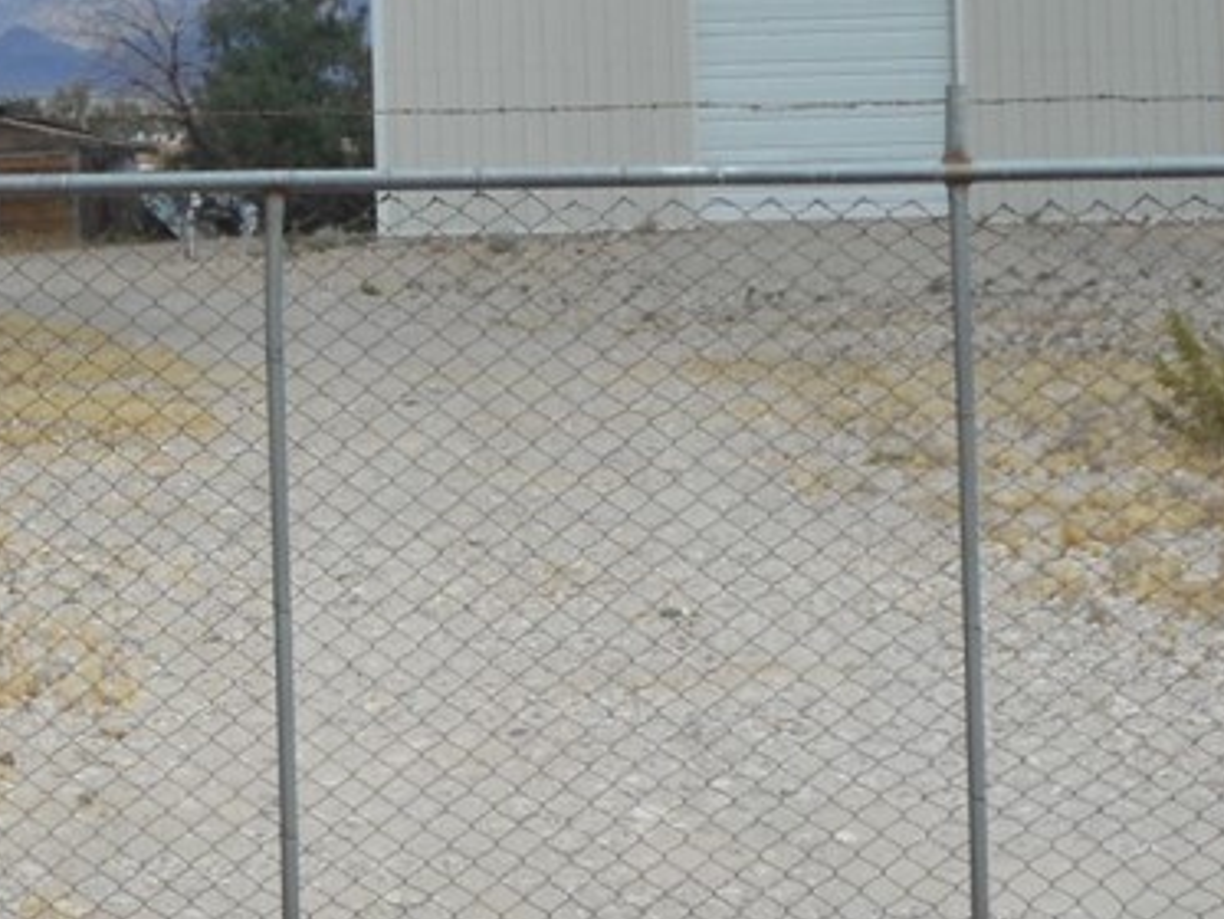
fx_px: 5730
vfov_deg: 9.1
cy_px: -164
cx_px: -210
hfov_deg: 12.0
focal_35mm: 162
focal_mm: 10.5
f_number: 5.1
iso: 80
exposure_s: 1/640
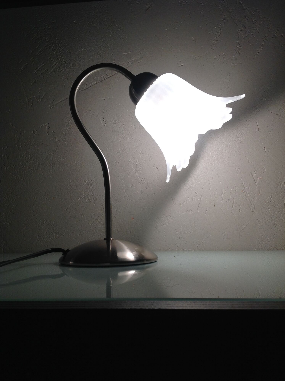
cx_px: 142
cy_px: 190
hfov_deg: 40.6
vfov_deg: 52.7
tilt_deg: +6.2
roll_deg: +2.3
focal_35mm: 35
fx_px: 385
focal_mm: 4.28
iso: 50
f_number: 2.4
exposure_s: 1/106
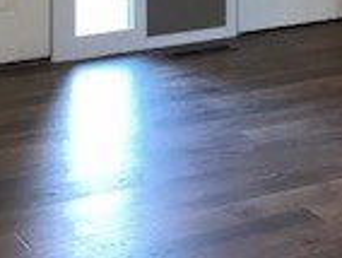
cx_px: 592
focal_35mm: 126
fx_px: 1247
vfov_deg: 10.8
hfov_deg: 14.1
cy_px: -263
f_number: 1.8
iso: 50
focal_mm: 3.99
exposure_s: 1/30
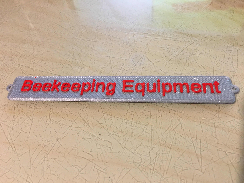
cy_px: 92
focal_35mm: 29
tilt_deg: -53.6
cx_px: 122
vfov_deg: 48.2
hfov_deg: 61.7
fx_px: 204
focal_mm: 4.15
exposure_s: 1/10
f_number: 2.2
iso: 100
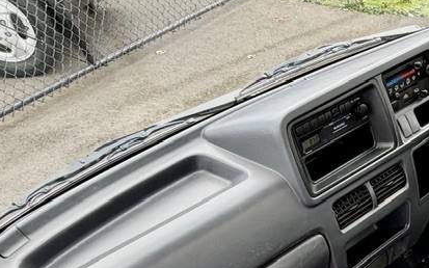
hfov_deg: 37.1
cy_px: 346
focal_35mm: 46
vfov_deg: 24.5
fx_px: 538
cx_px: 463
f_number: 2.2
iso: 100
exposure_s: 1/121
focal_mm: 2.22
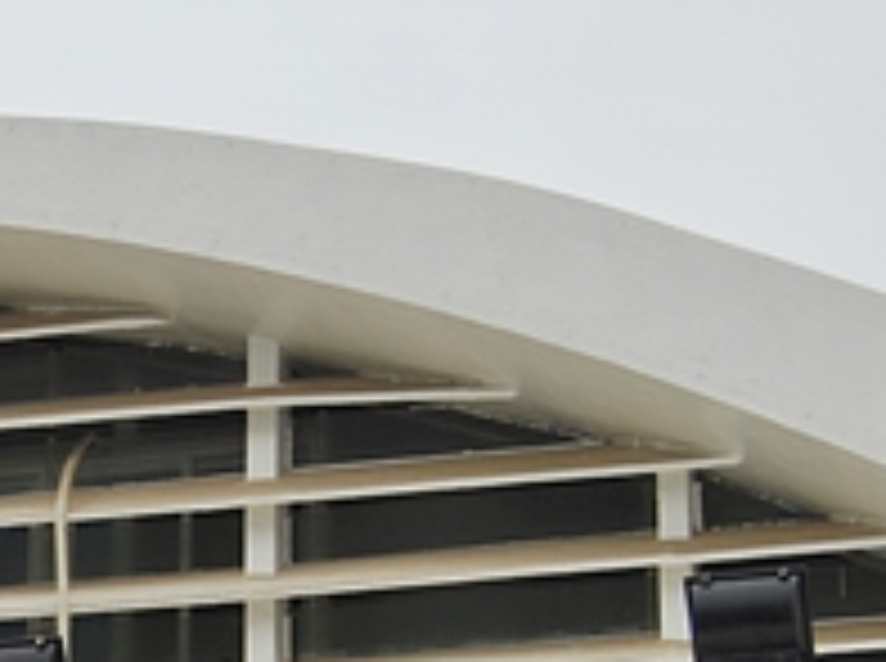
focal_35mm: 132
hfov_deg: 14.0
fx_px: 3372
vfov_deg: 11.2
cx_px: -445
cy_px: 468
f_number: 6.3
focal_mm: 30
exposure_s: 1/200
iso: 100
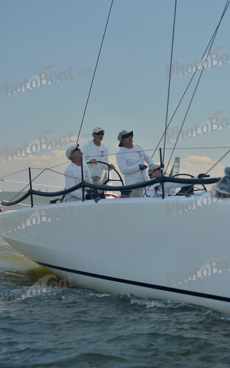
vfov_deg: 18.9
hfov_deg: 11.9
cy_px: 172
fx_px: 1104
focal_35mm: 110
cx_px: 129
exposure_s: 1/1250
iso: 200
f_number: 3.2
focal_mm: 98
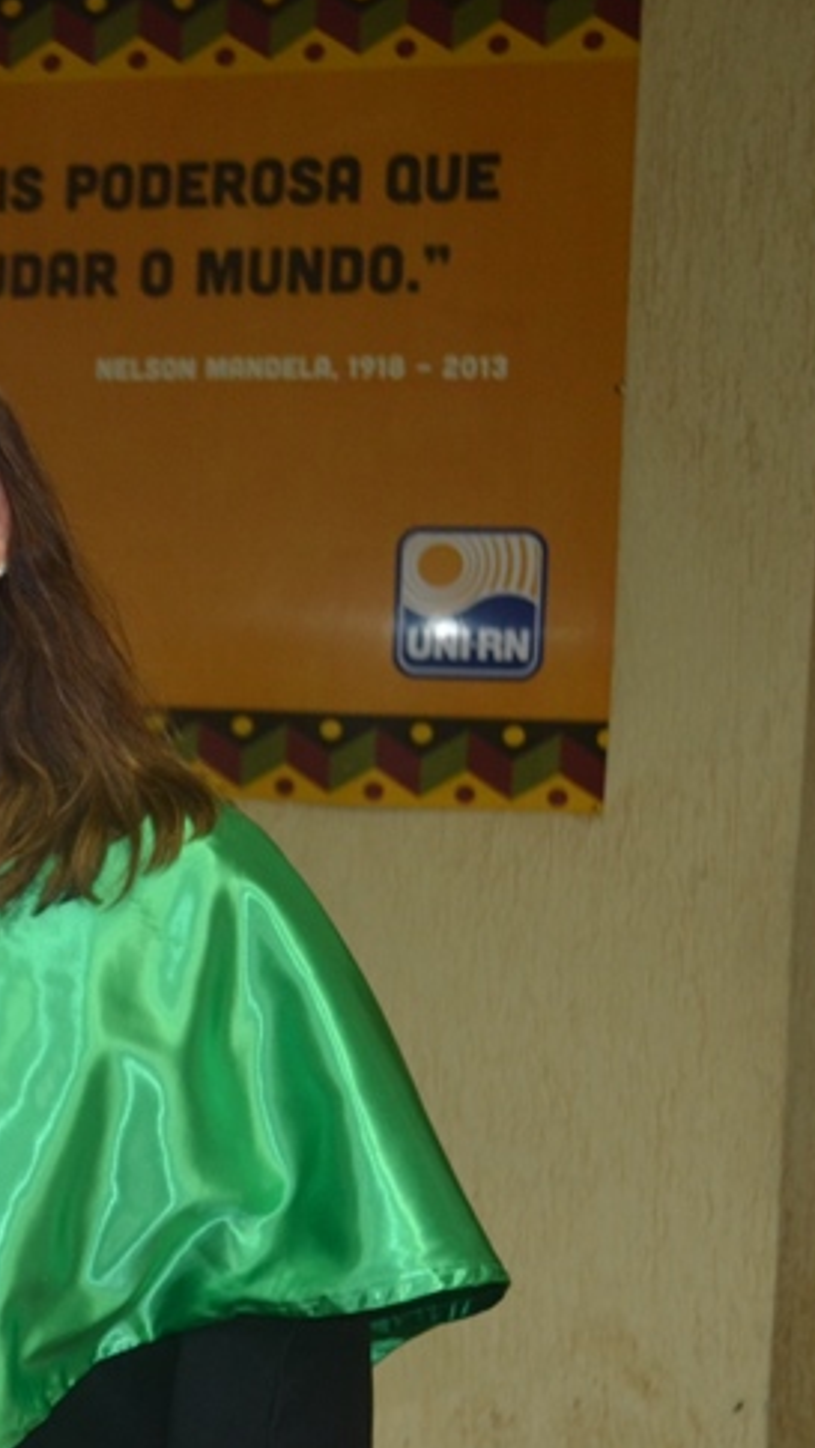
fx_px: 2189
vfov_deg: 36.6
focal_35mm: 57
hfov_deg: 19.5
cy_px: 790
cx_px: -239
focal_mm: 22
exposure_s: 1/60
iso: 800
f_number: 4
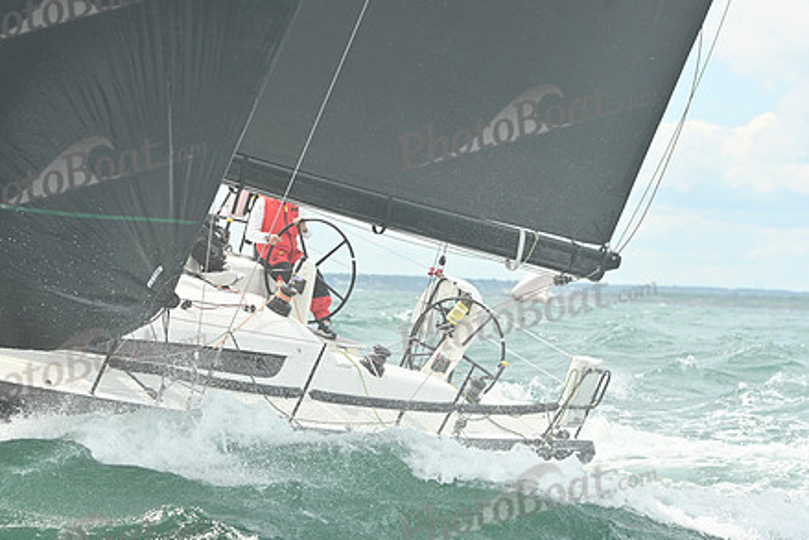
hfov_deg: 15.5
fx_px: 2967
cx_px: 304
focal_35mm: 132
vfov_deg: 10.4
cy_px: 244
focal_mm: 100
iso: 320
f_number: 6.3
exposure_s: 1/1250
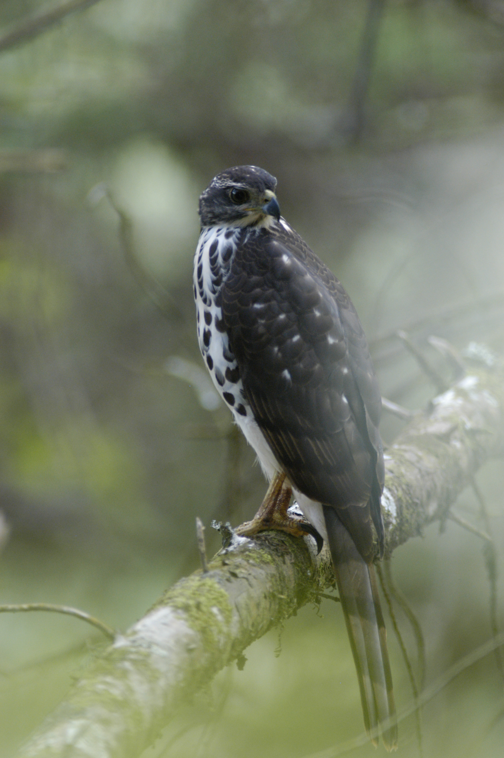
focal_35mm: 900
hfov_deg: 1.5
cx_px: 252
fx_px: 18933
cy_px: 379
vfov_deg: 2.3
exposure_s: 1/160
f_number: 4
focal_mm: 600
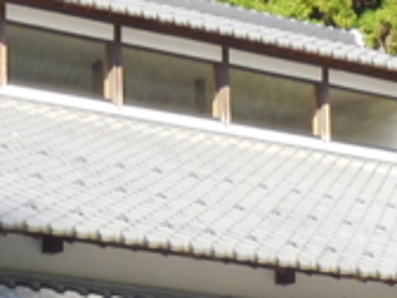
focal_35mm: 207
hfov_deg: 9.5
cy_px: 530
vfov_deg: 7.0
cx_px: -12
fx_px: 2374
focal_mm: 6.1
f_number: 3.4
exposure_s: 1/320
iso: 125
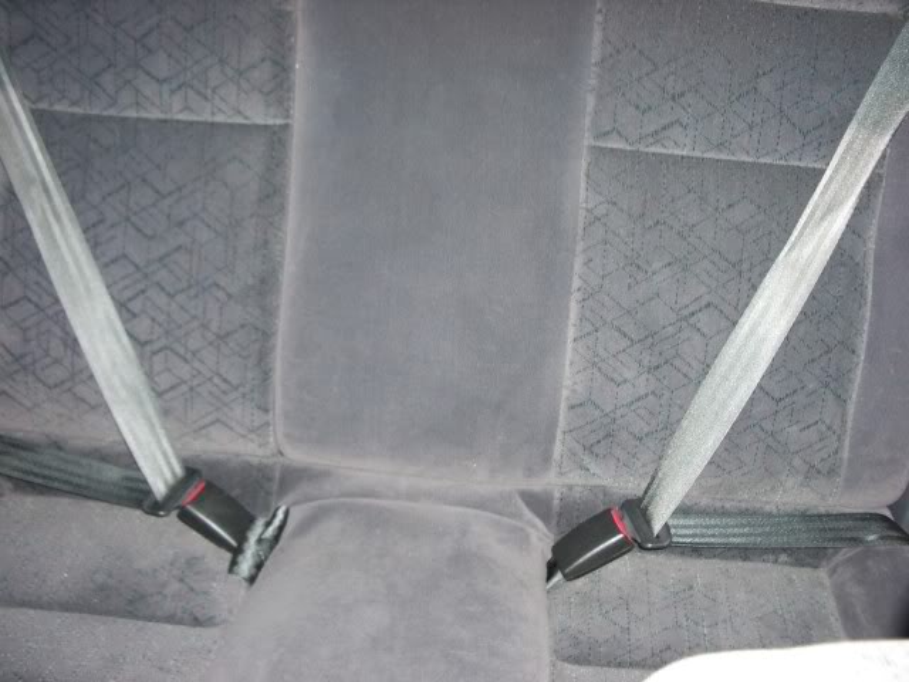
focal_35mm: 35
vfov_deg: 40.7
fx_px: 919
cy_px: 341
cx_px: 454
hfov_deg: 52.6
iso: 200
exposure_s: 1/60
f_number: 2.6
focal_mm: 5.8
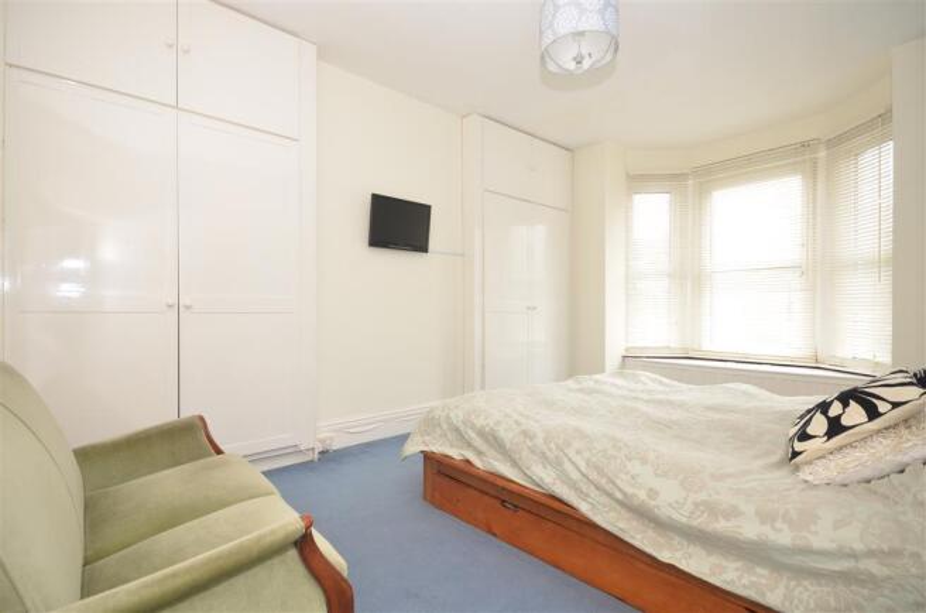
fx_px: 443
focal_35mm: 17
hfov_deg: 92.6
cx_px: 463
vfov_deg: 69.4
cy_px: 306
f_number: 8
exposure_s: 1/40
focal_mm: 11.5
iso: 500
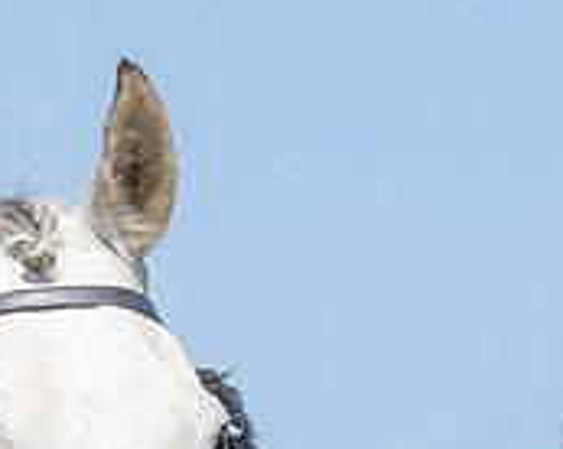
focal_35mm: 764
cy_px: 515
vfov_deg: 2.0
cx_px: 510
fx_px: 12716
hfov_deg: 2.5
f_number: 4
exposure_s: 1/2000
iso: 200
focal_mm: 165
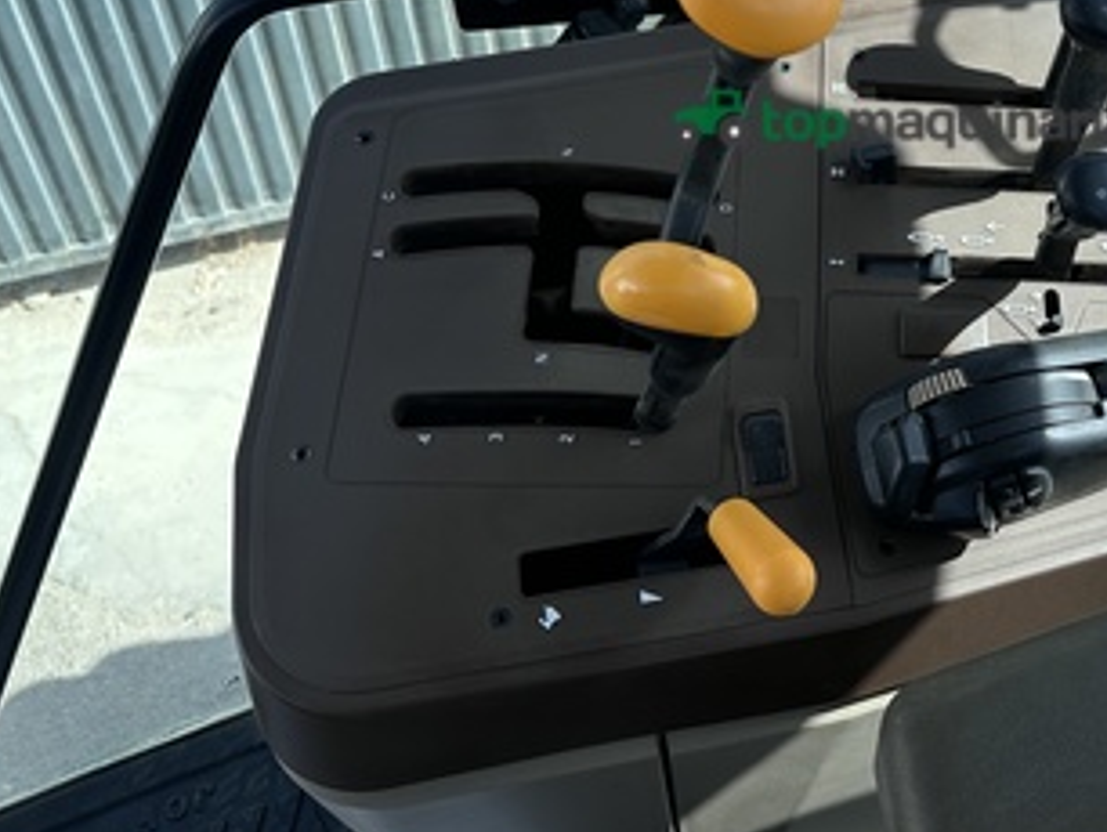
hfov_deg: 41.2
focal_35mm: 43
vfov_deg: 32.3
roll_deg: -4.8
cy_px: 119
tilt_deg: -36.5
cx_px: 946
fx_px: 1376
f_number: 1.78
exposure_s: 1/1227
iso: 80
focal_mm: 6.86
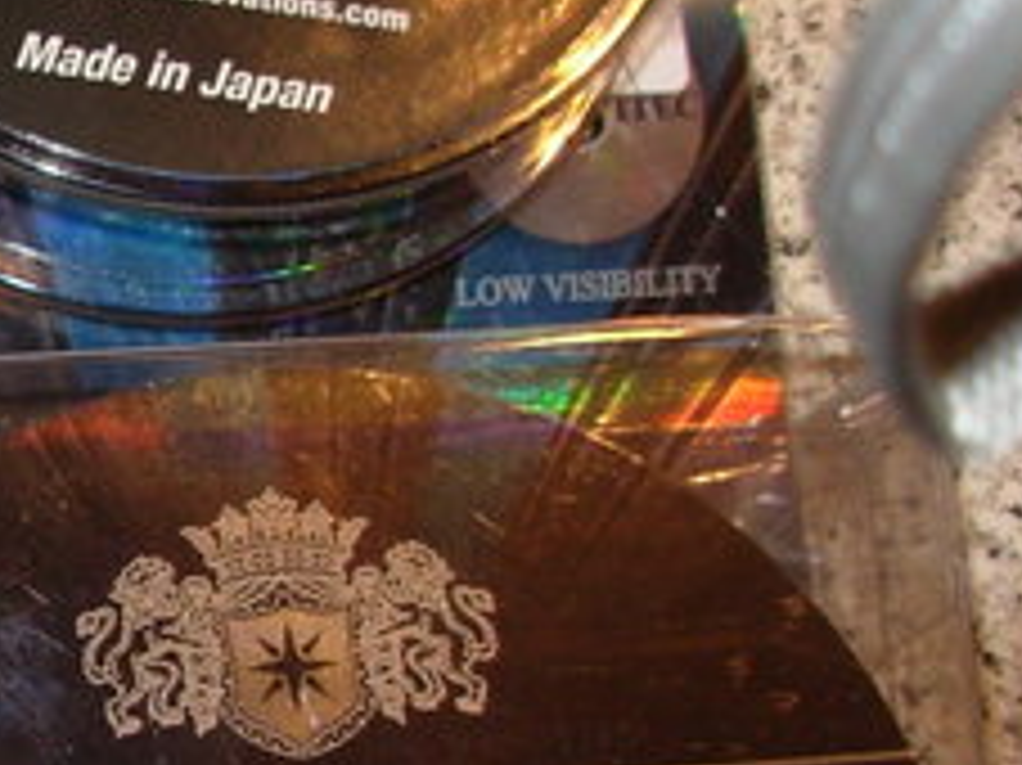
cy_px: 504
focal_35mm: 134
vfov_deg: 11.0
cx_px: -324
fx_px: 3954
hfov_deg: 14.1
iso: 50
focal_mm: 6.3
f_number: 2.9
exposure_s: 1/32
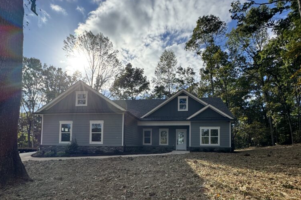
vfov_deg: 60.0
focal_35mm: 20
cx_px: 154
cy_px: 138
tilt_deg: +2.3
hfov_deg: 84.0
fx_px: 167
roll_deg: -0.4
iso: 50
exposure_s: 1/1567
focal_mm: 2.22
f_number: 2.2
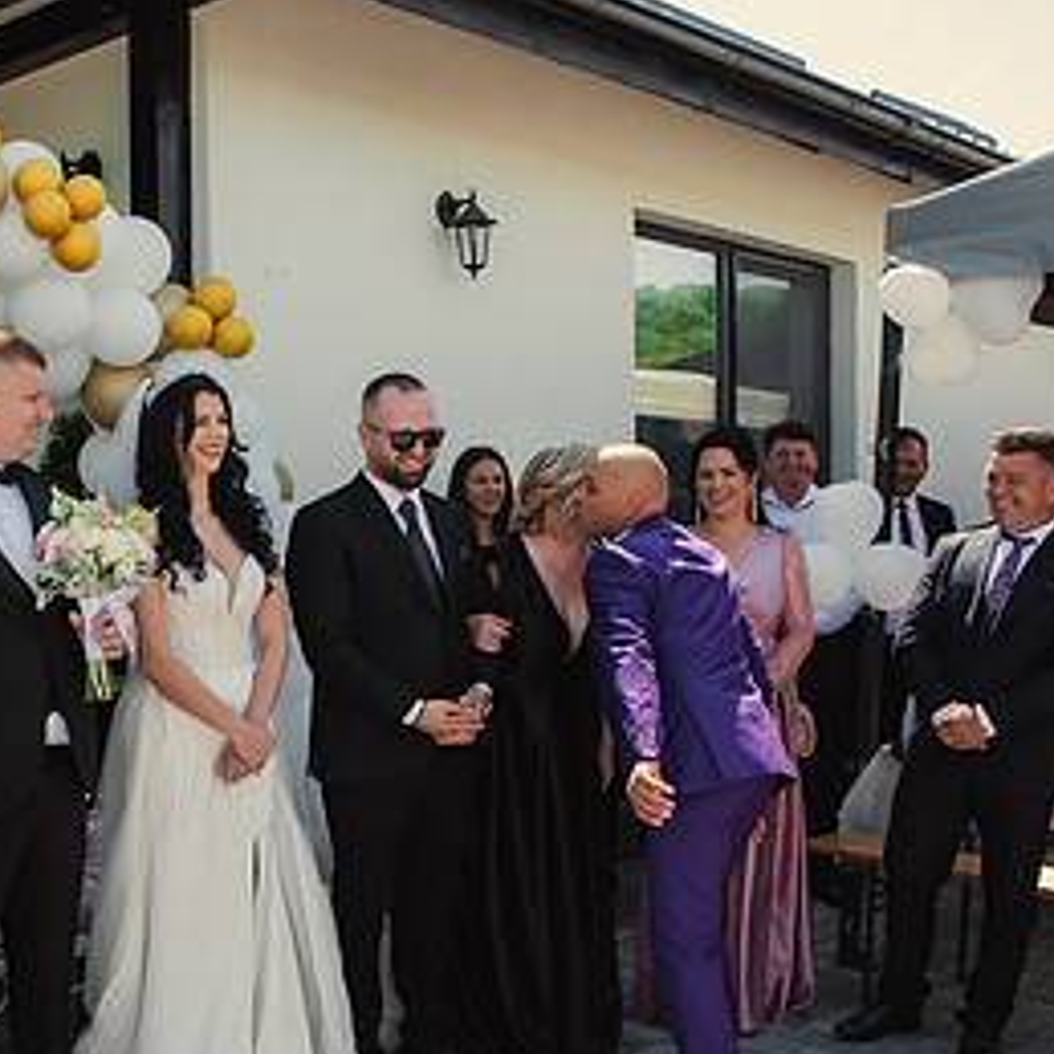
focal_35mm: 47
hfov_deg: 34.4
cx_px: 143
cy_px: 664
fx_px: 1619
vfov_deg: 35.8
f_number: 6.3
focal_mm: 24
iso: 200
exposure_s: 1/160
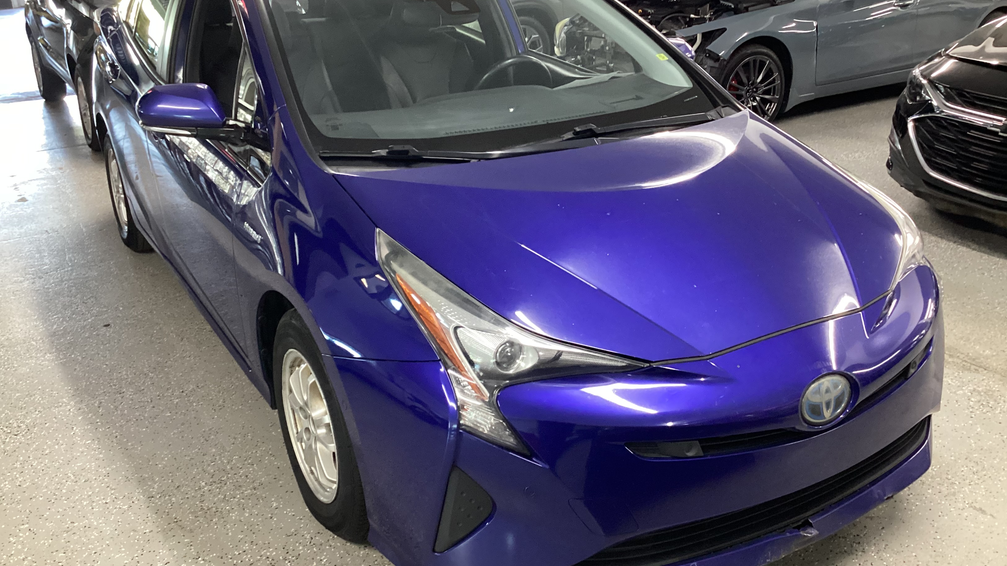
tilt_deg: -23.9
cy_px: 285
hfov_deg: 58.0
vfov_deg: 34.7
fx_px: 908
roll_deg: +1.4
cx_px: 506
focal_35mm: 34
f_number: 2.4
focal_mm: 3.3
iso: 400
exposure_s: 1/40
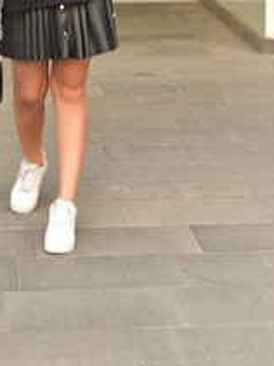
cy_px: 0
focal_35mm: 106
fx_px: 1120
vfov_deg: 18.1
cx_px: 42
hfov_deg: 13.9
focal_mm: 50
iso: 1000
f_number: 3.2
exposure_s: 1/1000
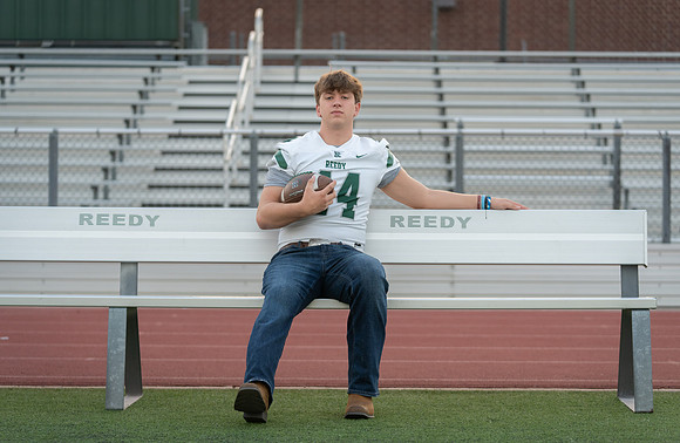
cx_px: 340
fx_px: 1867
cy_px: 221
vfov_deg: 13.5
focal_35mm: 100
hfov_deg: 20.6
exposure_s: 1/320
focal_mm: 98
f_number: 2.8
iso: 320
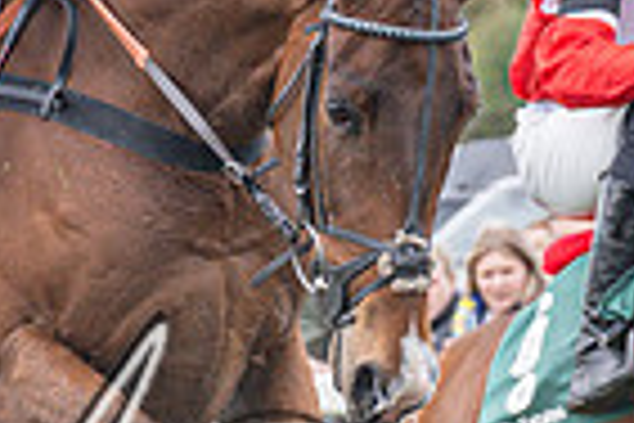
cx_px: 165
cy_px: 395
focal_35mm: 533
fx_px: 9386
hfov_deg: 3.9
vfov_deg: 2.6
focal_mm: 70
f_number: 4
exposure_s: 1/1250
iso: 500
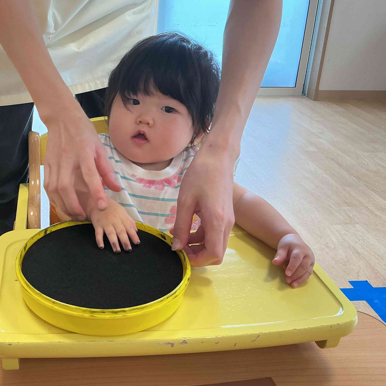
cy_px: 176
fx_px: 505
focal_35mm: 40
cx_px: 100
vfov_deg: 41.8
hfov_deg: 40.8
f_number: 1.8
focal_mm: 3
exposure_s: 1/120
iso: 50
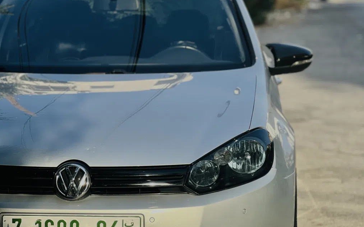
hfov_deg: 18.9
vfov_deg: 11.9
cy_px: 131
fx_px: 1091
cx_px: 181
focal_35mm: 110
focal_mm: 9
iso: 32
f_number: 2.8
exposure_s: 1/376
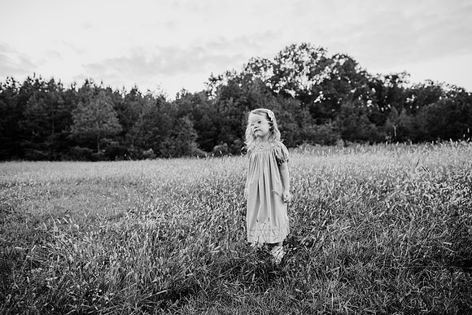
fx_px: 315
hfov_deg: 73.7
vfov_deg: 53.2
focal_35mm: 24
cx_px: 236
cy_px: 158
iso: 500
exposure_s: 1/320
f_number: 2.8
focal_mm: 24
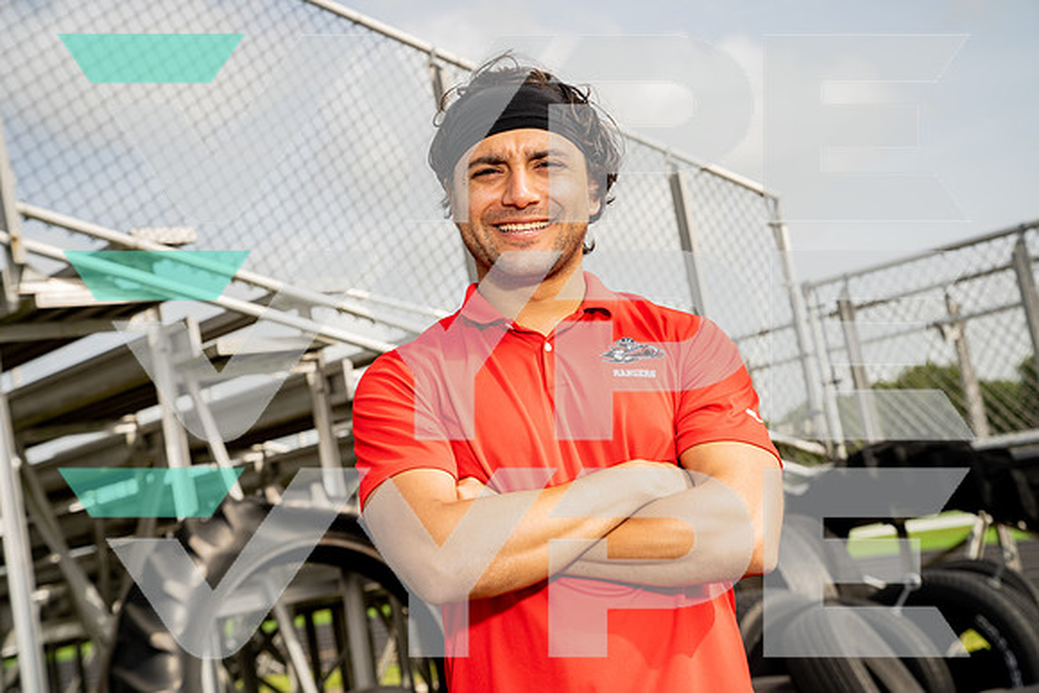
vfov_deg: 23.4
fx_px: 1674
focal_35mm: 58
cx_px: 520
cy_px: 346
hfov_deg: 34.5
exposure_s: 1/250
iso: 100
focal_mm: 58
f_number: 5.6
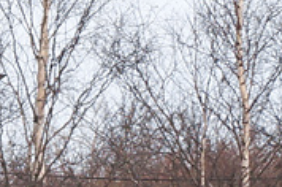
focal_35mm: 659
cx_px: -292
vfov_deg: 2.1
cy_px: 391
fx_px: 5153
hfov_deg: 3.1
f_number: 7.1
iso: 200
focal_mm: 60
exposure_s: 1/640
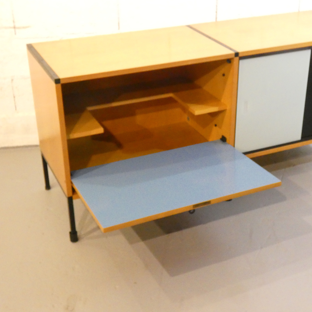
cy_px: 155
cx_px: 189
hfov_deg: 31.0
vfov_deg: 31.1
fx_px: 561
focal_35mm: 55
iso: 1600
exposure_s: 1/40
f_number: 3.8
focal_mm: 8.2
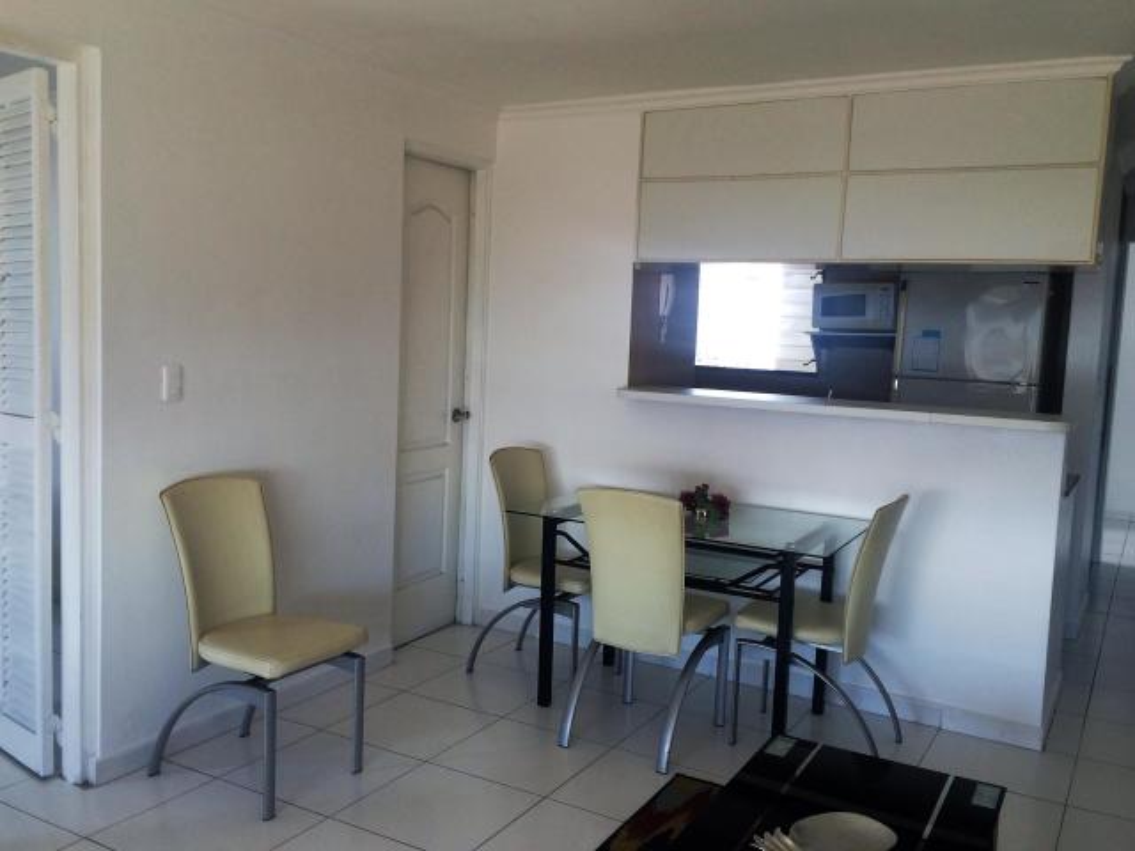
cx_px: 568
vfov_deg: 48.2
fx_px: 951
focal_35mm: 29
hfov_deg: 61.7
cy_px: 426
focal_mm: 4.15
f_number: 2.2
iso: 50
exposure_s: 1/60
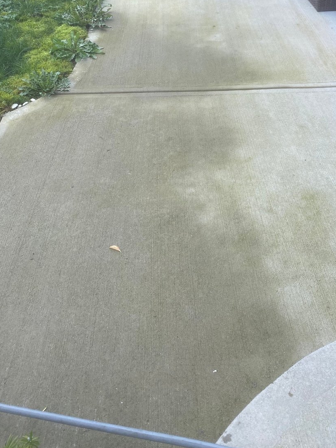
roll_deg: -0.3
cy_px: 122
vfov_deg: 47.5
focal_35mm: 38
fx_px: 492
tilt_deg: -30.1
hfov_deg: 37.7
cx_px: 192
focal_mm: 4.25
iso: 32
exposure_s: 1/606
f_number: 1.8
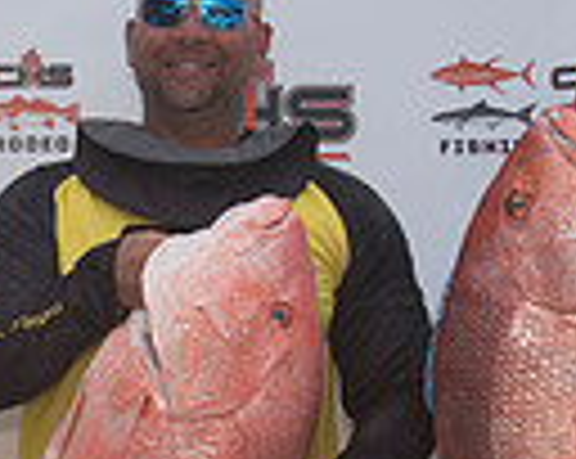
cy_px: 425
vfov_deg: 17.7
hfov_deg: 20.9
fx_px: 1447
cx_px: -130
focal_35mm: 85
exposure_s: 1/400
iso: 250
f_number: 9
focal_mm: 20
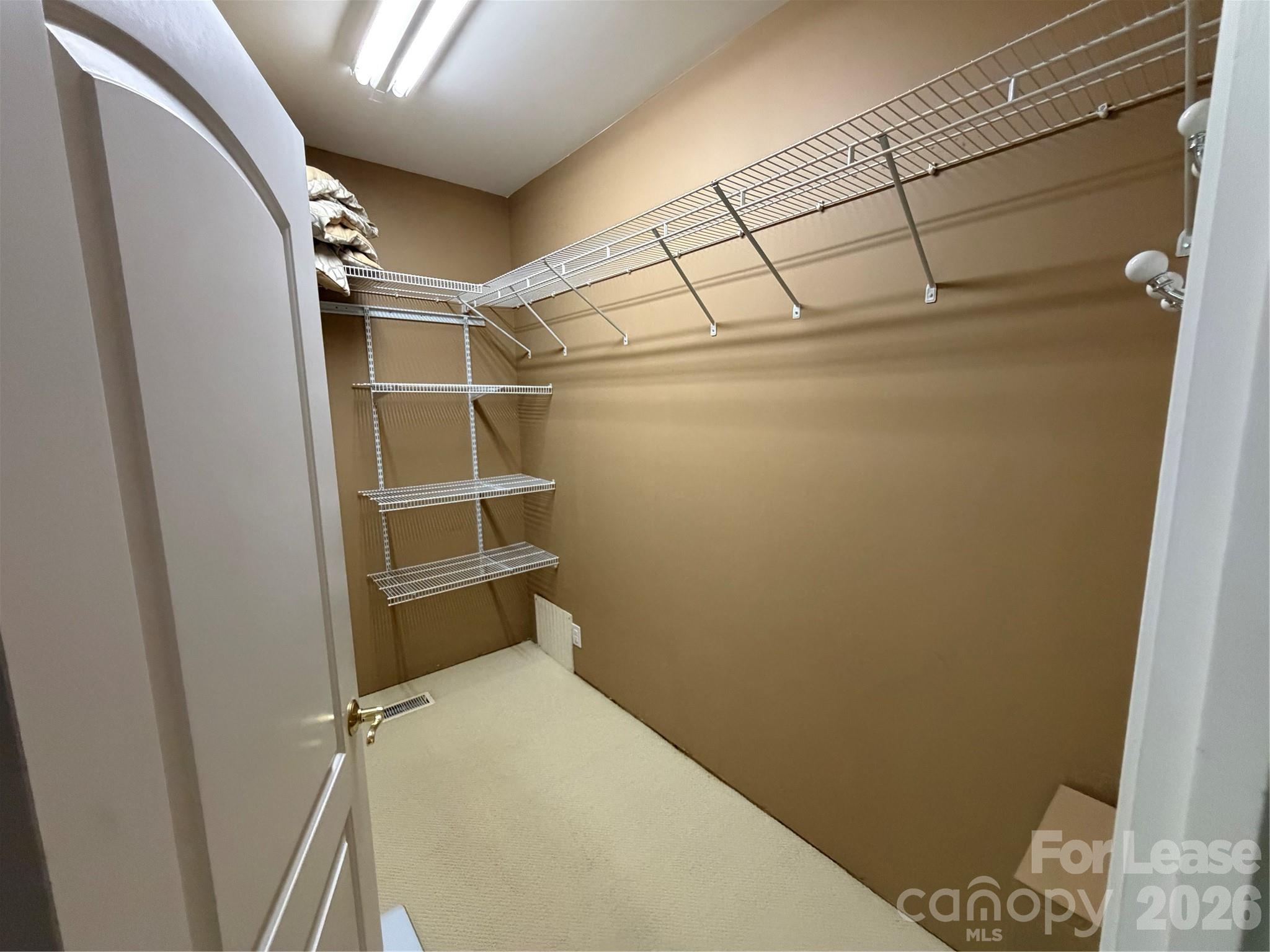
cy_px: 476
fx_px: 514
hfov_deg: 102.1
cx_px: 635
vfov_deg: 85.7
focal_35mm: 14
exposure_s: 1/60
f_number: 2.2
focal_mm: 2.22
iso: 640
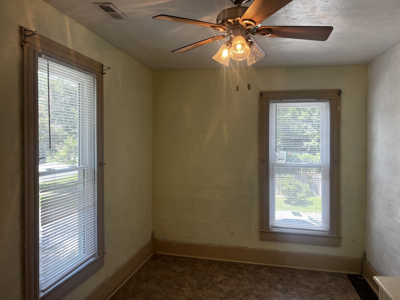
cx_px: 200
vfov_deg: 53.1
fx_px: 300
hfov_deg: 67.3
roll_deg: +0.3
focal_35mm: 26
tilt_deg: -1.0
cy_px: 150
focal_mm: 5.7
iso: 32
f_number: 1.5
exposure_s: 1/124
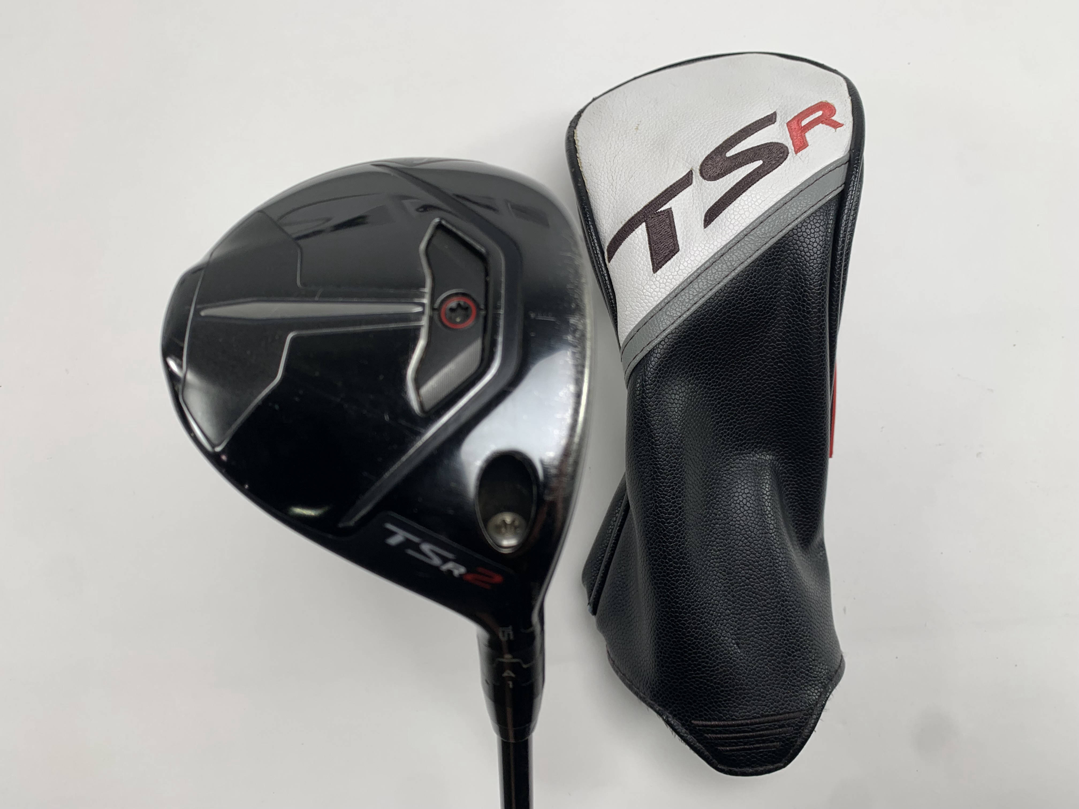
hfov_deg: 67.3
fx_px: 810
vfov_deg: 53.1
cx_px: 540
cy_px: 404
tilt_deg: -77.4
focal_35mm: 26
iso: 25
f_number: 1.8
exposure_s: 1/186
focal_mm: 4.25
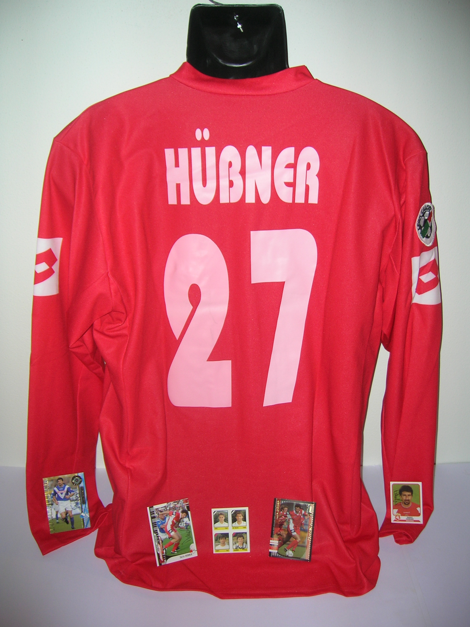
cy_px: 314
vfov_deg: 54.0
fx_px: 616
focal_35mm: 34
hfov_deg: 41.8
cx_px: 235
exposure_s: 1/60.1
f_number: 2.9
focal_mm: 5.7
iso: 50
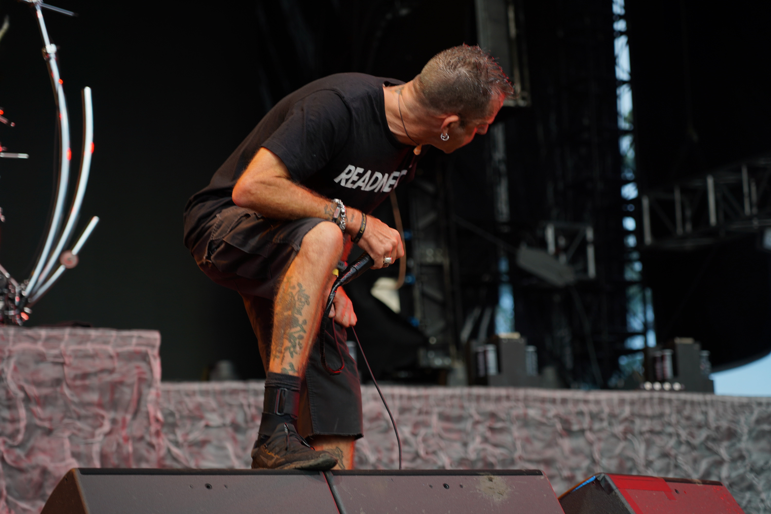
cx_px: 386
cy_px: 257
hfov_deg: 19.5
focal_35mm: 105
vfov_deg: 13.0
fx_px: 2249
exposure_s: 1/125
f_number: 4
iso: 200
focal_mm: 105
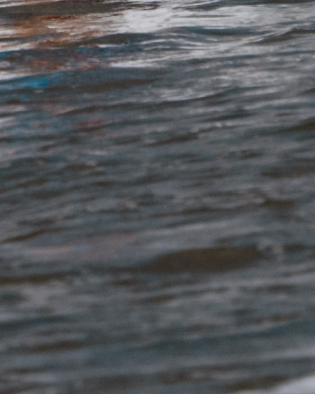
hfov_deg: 0.6
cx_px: -173
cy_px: -346
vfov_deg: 0.7
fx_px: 32496
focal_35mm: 2787
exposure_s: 1/5000
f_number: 6.3
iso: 250
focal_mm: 404
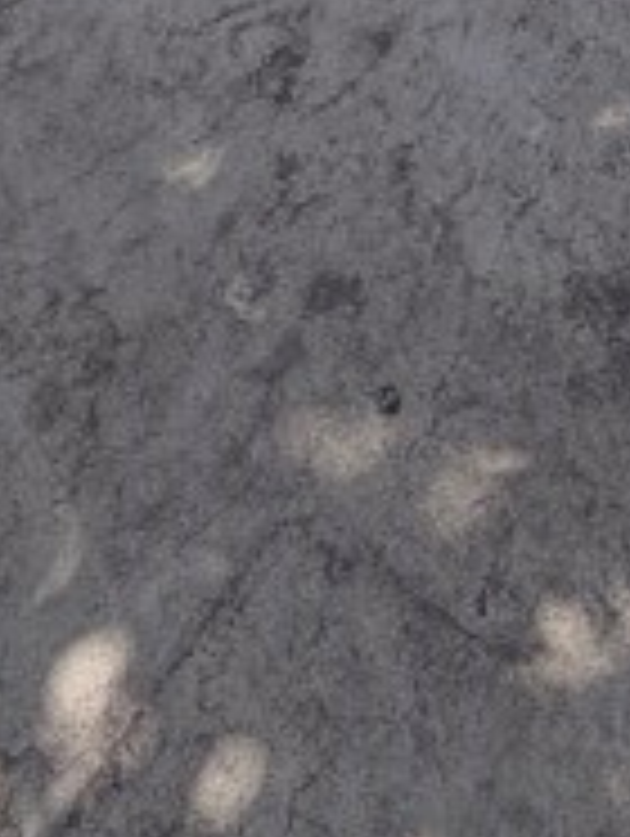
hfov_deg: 18.9
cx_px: 558
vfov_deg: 14.1
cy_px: -1287
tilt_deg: -6.3
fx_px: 1864
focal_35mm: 77
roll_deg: +2.6
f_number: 2.2
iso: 25
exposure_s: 1/770
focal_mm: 2.22
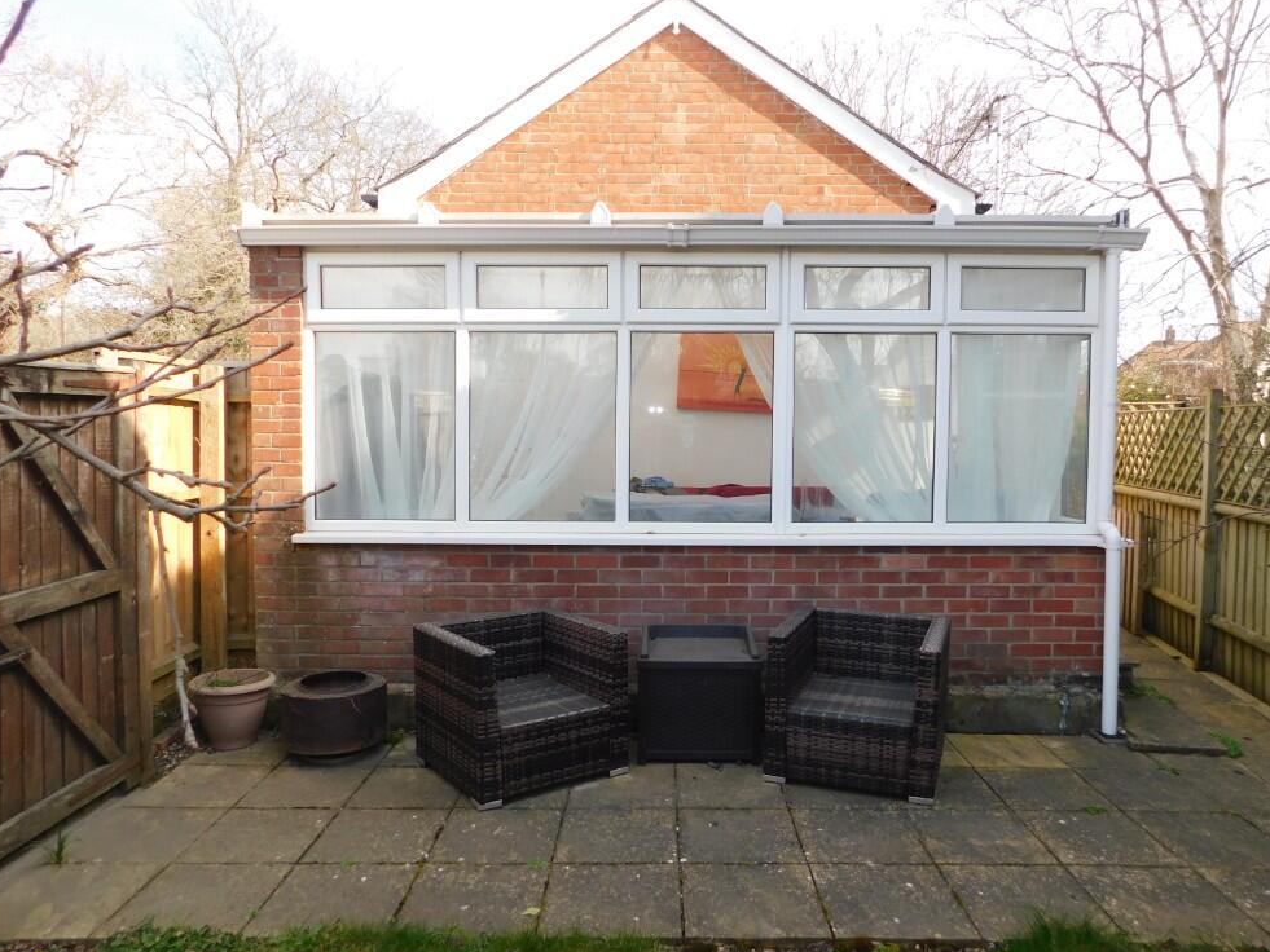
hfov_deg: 71.6
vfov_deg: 56.8
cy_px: 468
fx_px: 881
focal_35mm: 24
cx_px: 651
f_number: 3
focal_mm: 4
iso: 125
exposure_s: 1/400
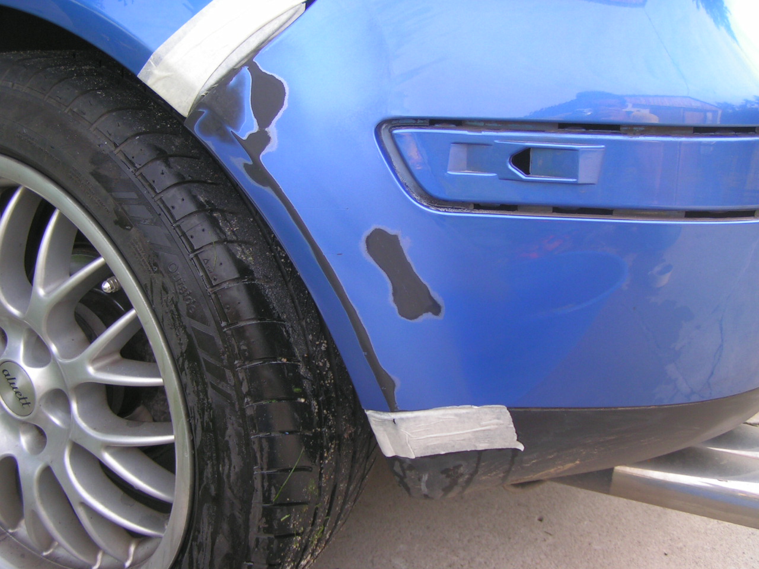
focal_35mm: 38
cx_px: 380
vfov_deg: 37.7
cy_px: 284
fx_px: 833
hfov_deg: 49.0
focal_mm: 5.8
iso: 50
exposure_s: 1/125
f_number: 2.8
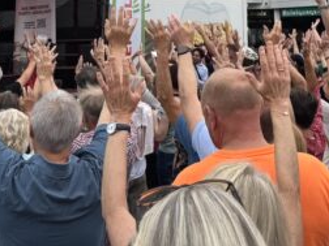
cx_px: 205
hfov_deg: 26.6
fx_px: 694
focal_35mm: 73
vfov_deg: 19.1
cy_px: -44
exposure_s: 1/678
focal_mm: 6.76
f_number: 1.78
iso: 80
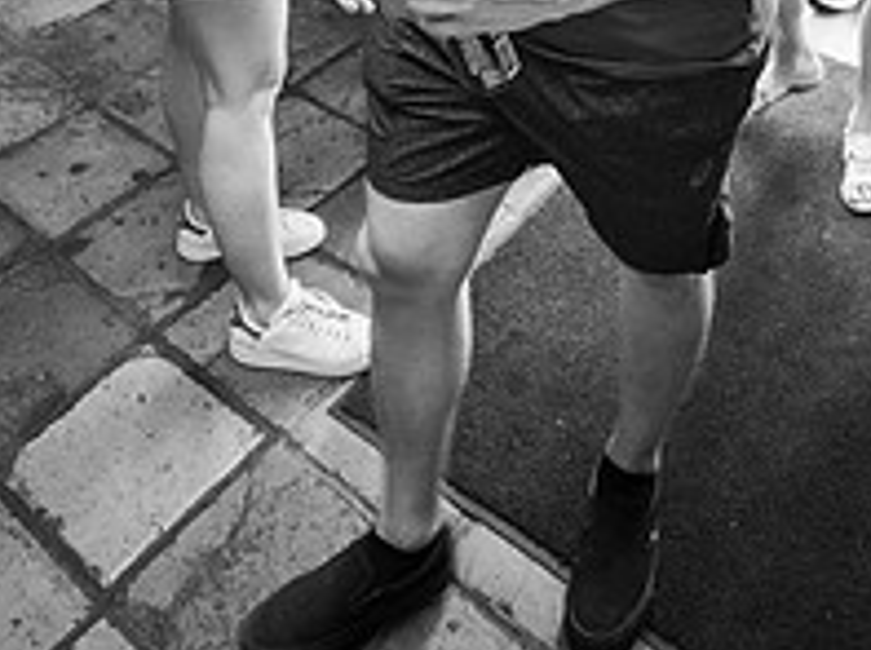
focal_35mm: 44
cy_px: -332
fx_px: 1105
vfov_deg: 24.9
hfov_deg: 43.0
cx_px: 482
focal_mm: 20
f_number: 5.6
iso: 1250
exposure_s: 1/80
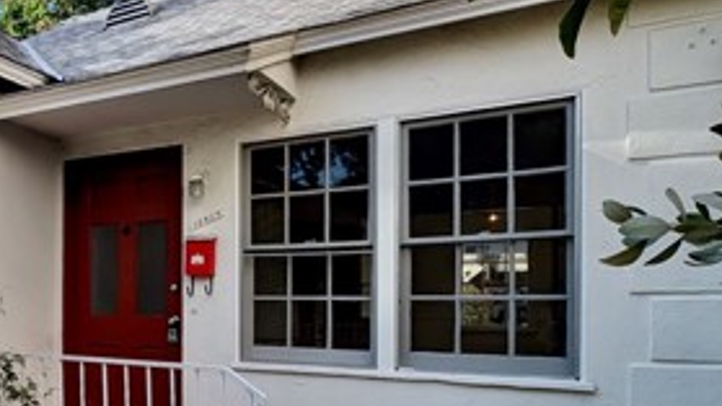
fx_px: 574
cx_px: 148
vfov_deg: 38.0
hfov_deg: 59.4
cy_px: 303
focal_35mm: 30
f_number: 1.95
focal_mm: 2.23
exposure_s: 1/1410
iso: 40
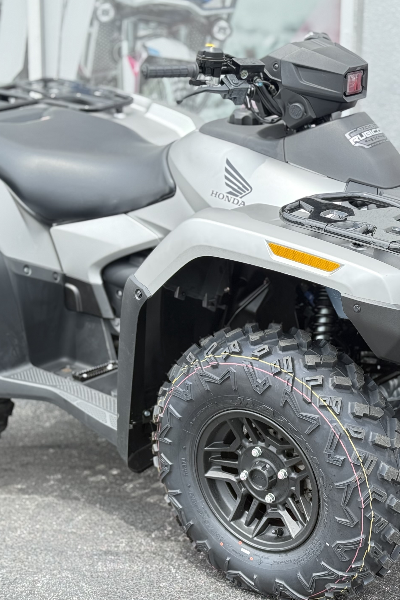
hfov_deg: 19.2
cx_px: 221
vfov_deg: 28.5
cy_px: 296
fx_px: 1183
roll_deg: -1.1
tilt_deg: -10.5
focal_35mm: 71
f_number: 1.78
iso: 64
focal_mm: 6.76
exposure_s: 1/631
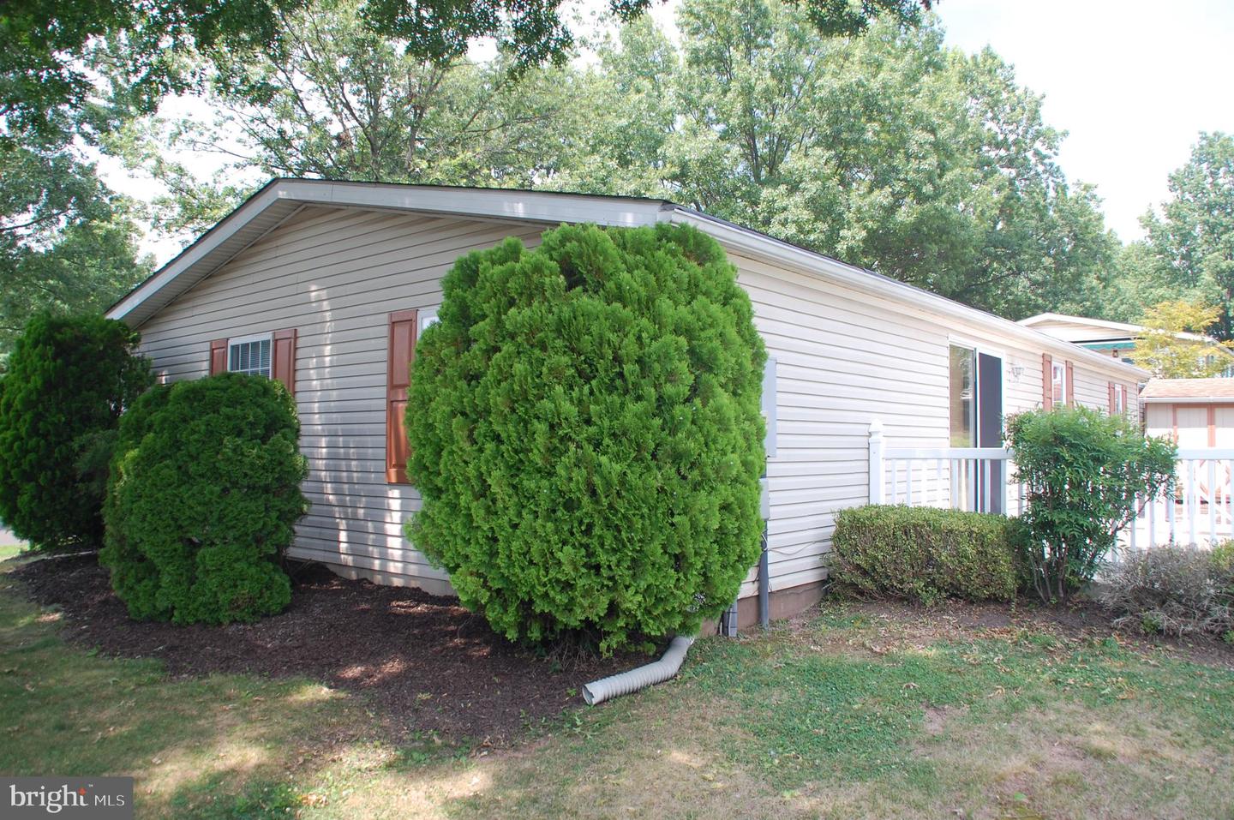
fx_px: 925
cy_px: 410
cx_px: 617
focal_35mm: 27
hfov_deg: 67.4
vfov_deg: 47.8
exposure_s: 1/160
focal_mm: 18
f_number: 6.3
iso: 200
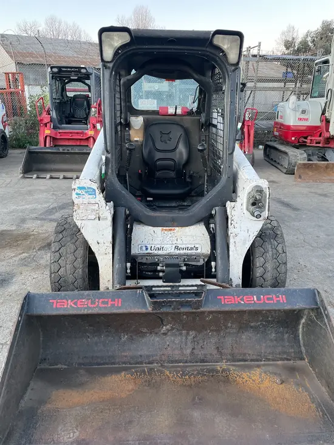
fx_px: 334
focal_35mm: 26
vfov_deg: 67.3
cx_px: 167
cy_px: 222
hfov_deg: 53.1
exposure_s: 1/102
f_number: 1.6
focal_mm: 4.2
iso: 125
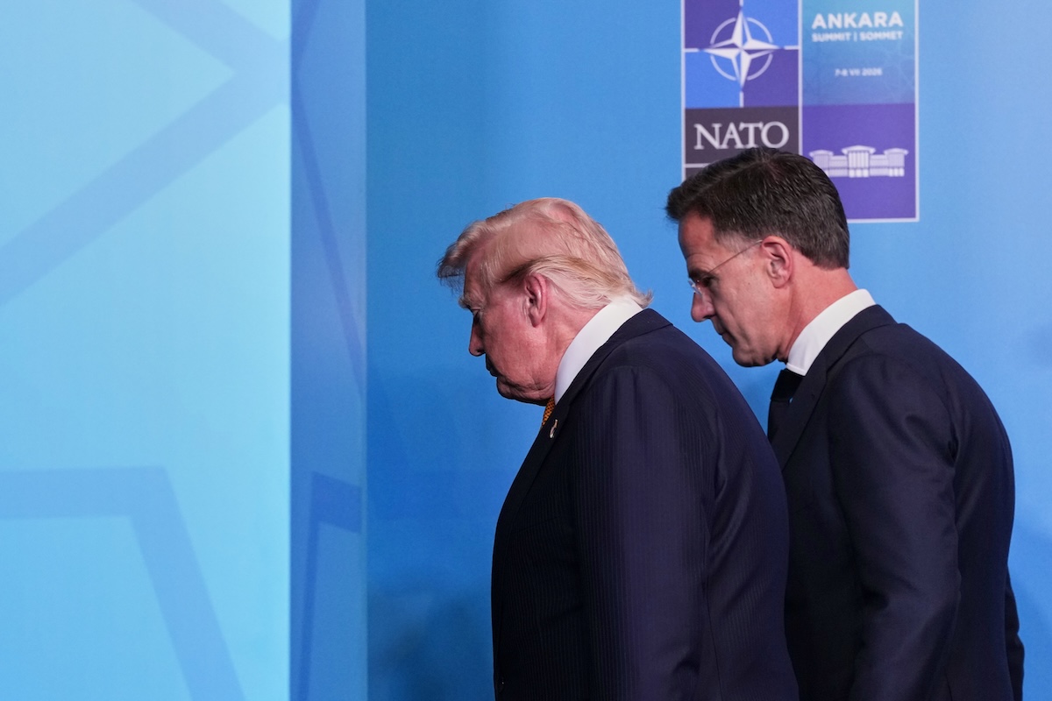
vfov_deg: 4.6
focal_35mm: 300
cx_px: 526
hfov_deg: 6.9
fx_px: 8766
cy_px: 350
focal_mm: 200
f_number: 3.5
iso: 1600
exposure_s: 1/800
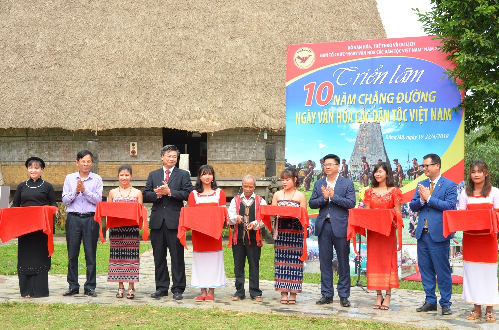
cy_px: 165
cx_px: 250
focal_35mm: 45
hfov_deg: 43.7
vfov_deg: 29.7
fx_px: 622
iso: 2000
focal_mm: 30
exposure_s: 1/1000
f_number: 16
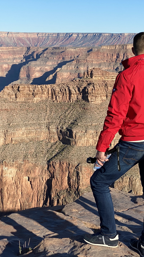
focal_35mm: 76
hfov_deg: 15.5
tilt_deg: -9.1
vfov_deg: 27.9
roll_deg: -0.2
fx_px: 516
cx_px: 156
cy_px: 128
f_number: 2
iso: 20
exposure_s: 1/1597
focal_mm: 6
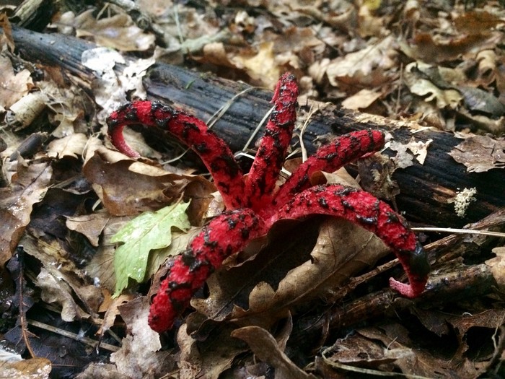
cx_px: 252
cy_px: 190
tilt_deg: -37.6
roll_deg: -1.0
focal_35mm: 29
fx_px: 423
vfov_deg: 48.2
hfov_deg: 61.7
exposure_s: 1/17
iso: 500
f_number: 2.2
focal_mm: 4.15
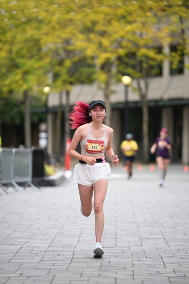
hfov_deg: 6.9
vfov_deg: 10.3
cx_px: 94
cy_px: 142
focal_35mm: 200
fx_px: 1574
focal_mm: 200
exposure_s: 1/2500
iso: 640
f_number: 2.8
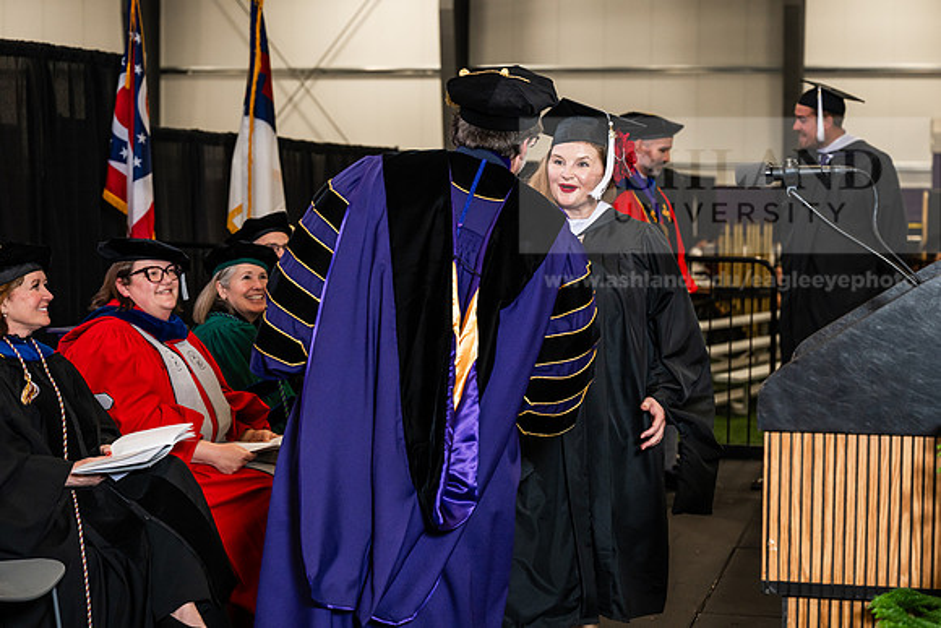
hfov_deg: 28.8
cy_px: 314
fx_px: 1830
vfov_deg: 19.5
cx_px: 470
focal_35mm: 70
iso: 1250
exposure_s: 1/200
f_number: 4.5
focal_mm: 70
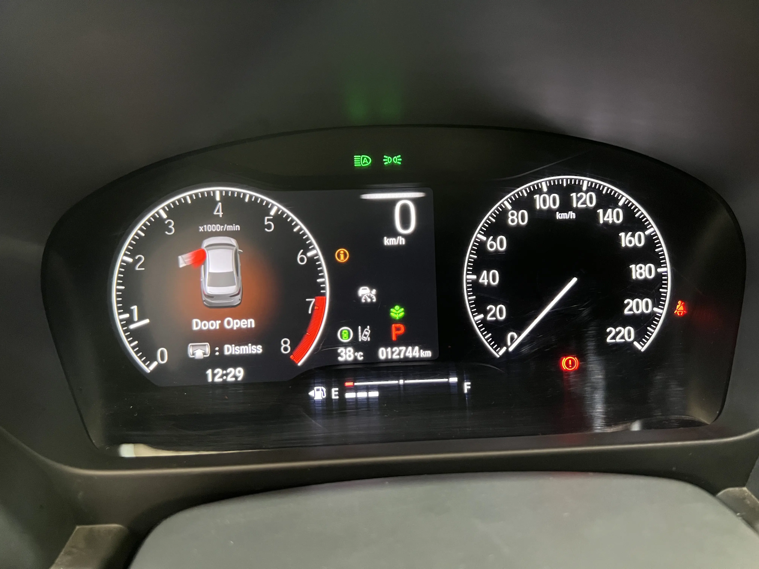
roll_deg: -1.0
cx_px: 380
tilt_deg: -20.3
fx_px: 570
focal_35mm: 26
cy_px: 284
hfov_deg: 67.3
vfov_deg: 53.1
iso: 640
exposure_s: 1/40
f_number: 1.5
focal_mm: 5.7
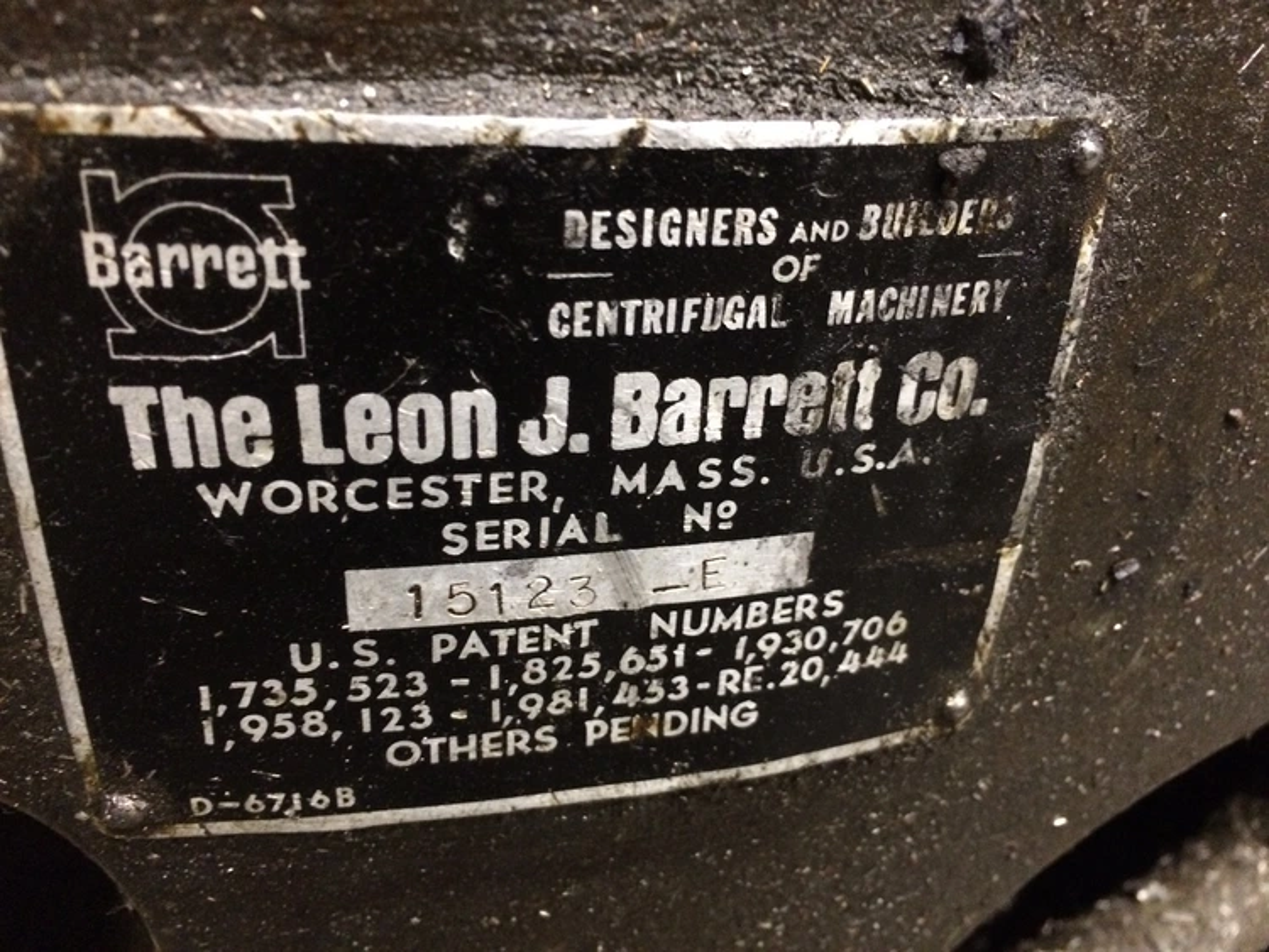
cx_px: 634
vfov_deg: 48.3
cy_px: 476
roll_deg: -1.1
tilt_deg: -28.8
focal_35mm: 29
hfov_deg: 61.6
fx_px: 1063
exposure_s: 1/15
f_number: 2.2
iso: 400
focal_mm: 4.15
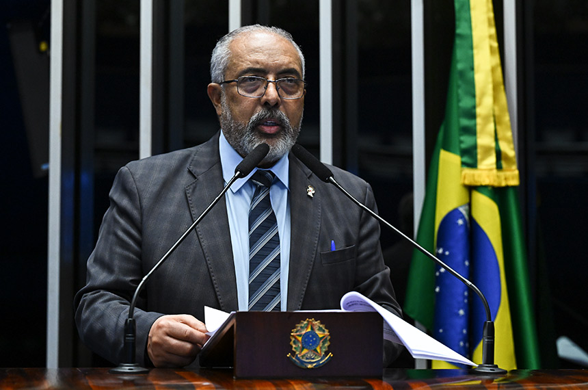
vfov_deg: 13.6
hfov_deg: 20.4
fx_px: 1630
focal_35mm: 100
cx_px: 294
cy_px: 195
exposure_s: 1/125
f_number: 5
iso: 4000
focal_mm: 100
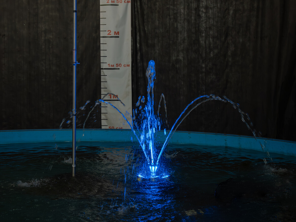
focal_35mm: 58
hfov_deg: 33.2
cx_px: 148
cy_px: 111
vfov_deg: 25.2
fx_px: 496
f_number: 6.3
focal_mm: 29
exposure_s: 1/80
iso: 1600
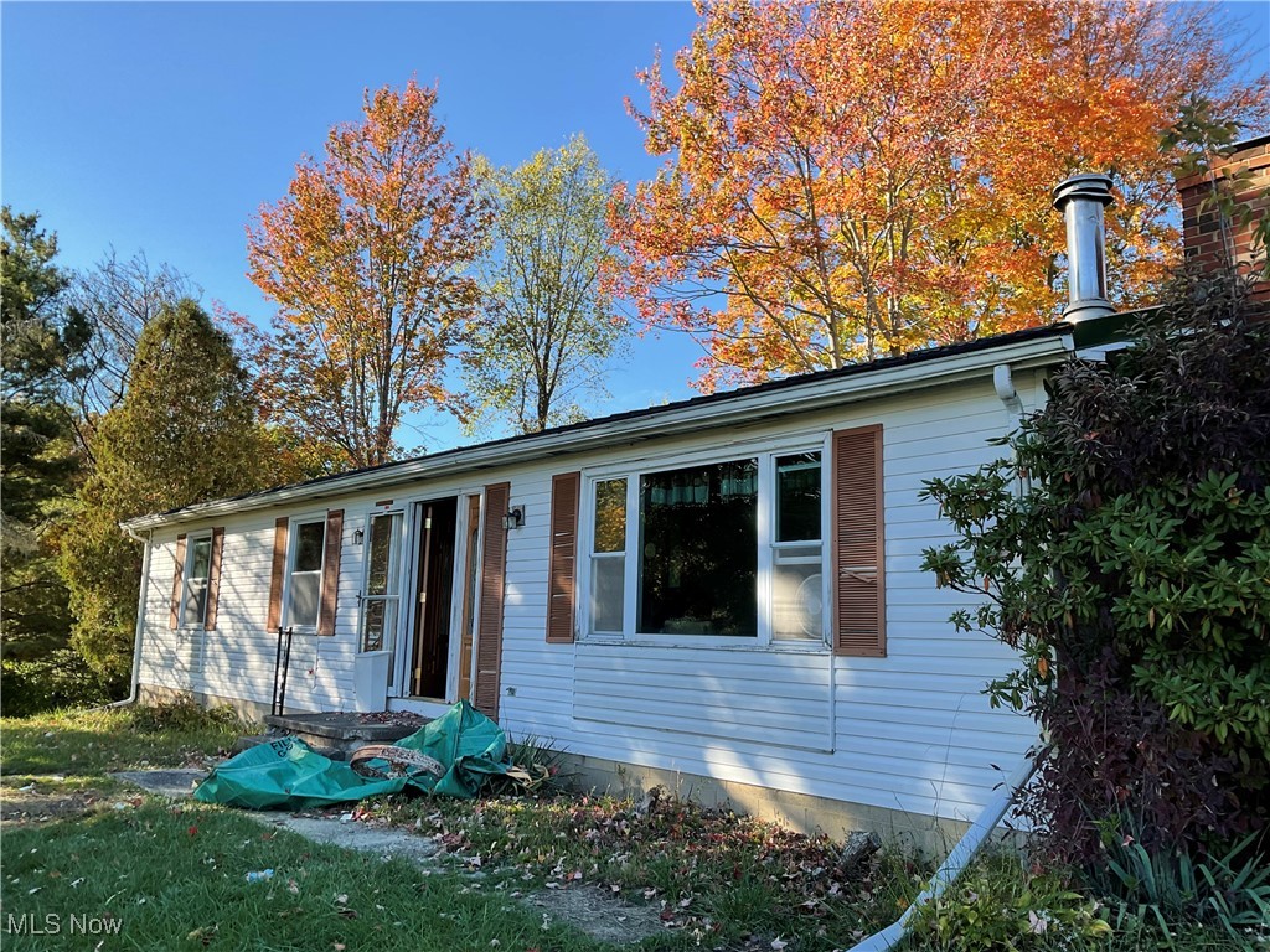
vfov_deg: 48.2
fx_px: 1064
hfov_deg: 61.7
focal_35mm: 29
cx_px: 635
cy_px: 476
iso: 16
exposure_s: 1/586
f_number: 1.8
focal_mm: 3
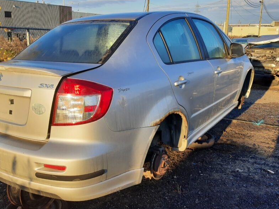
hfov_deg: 53.8
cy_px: 106
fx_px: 274
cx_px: 119
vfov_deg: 41.8
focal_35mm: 34
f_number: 1.7
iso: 40
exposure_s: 1/607
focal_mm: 3.92
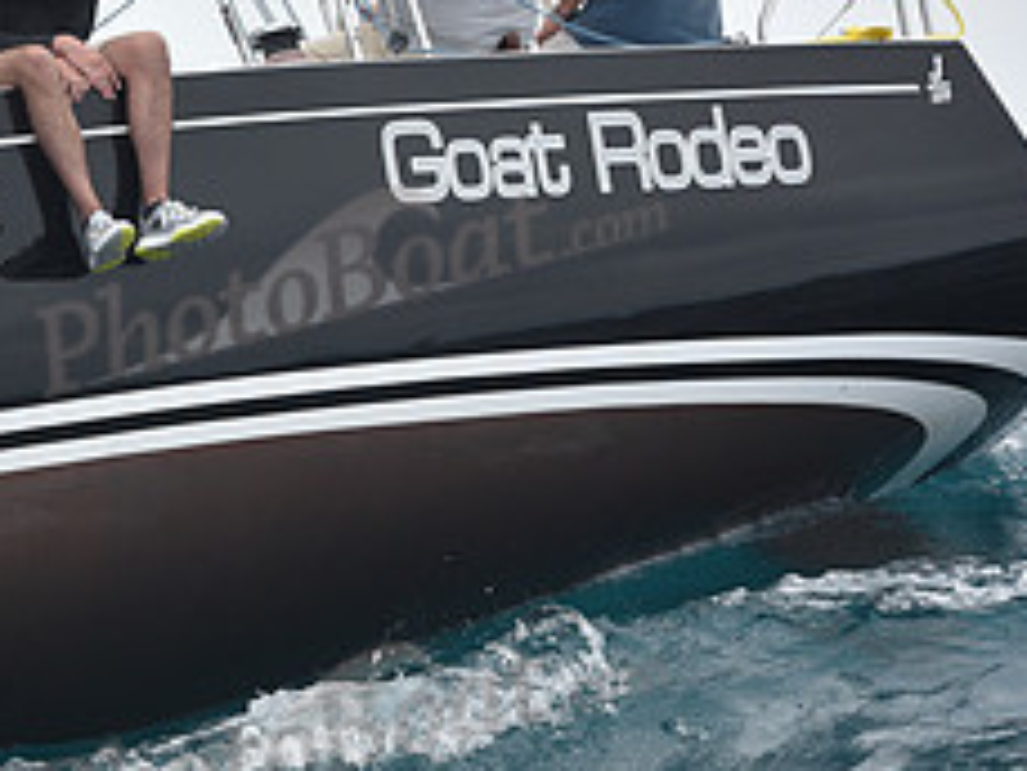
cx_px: -193
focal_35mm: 304
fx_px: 9024
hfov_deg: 6.5
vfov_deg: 4.9
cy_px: 110
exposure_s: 1/800
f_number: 8
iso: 250
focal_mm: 125
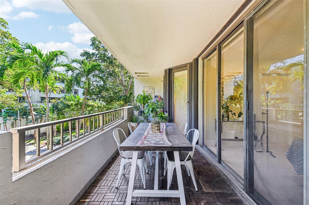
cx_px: 154
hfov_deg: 100.5
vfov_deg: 77.2
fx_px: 129
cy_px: 102
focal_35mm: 15
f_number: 7.1
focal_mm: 15
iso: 100
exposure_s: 1/40
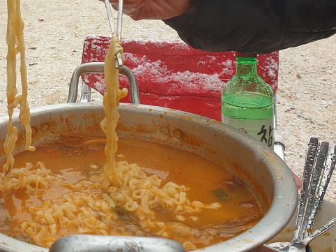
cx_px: 47
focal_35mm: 51
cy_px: 34
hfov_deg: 35.7
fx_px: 495
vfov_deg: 27.7
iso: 50
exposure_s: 1/398
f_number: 2.4
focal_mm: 4.3
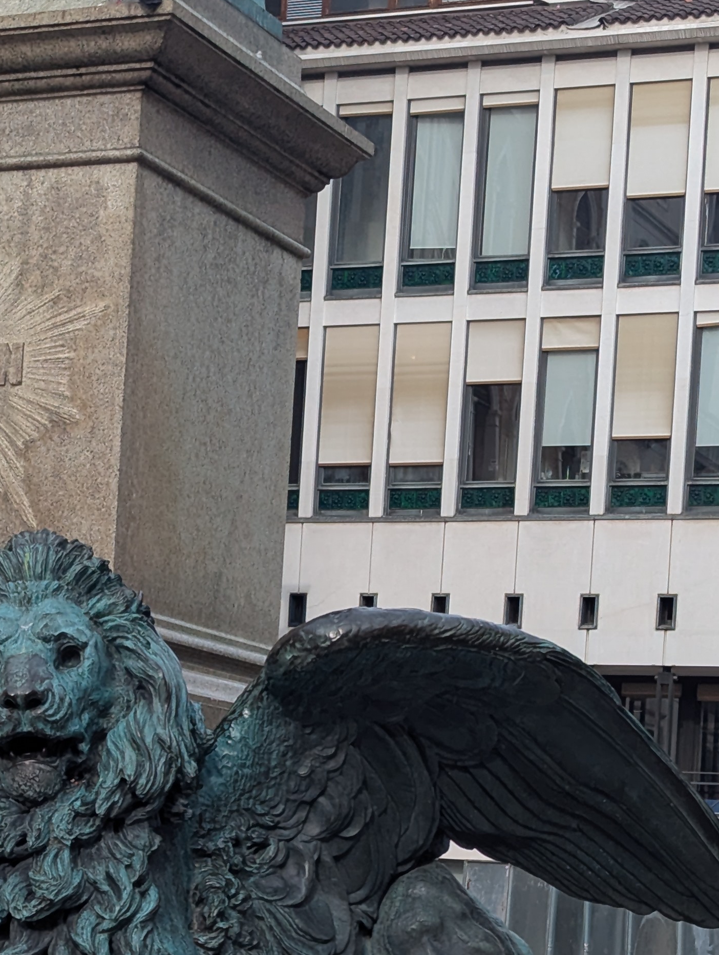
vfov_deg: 18.4
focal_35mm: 105
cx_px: 168
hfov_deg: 14.1
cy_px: 837
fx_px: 2901
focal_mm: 6.81
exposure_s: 1/1333
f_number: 1.85
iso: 45
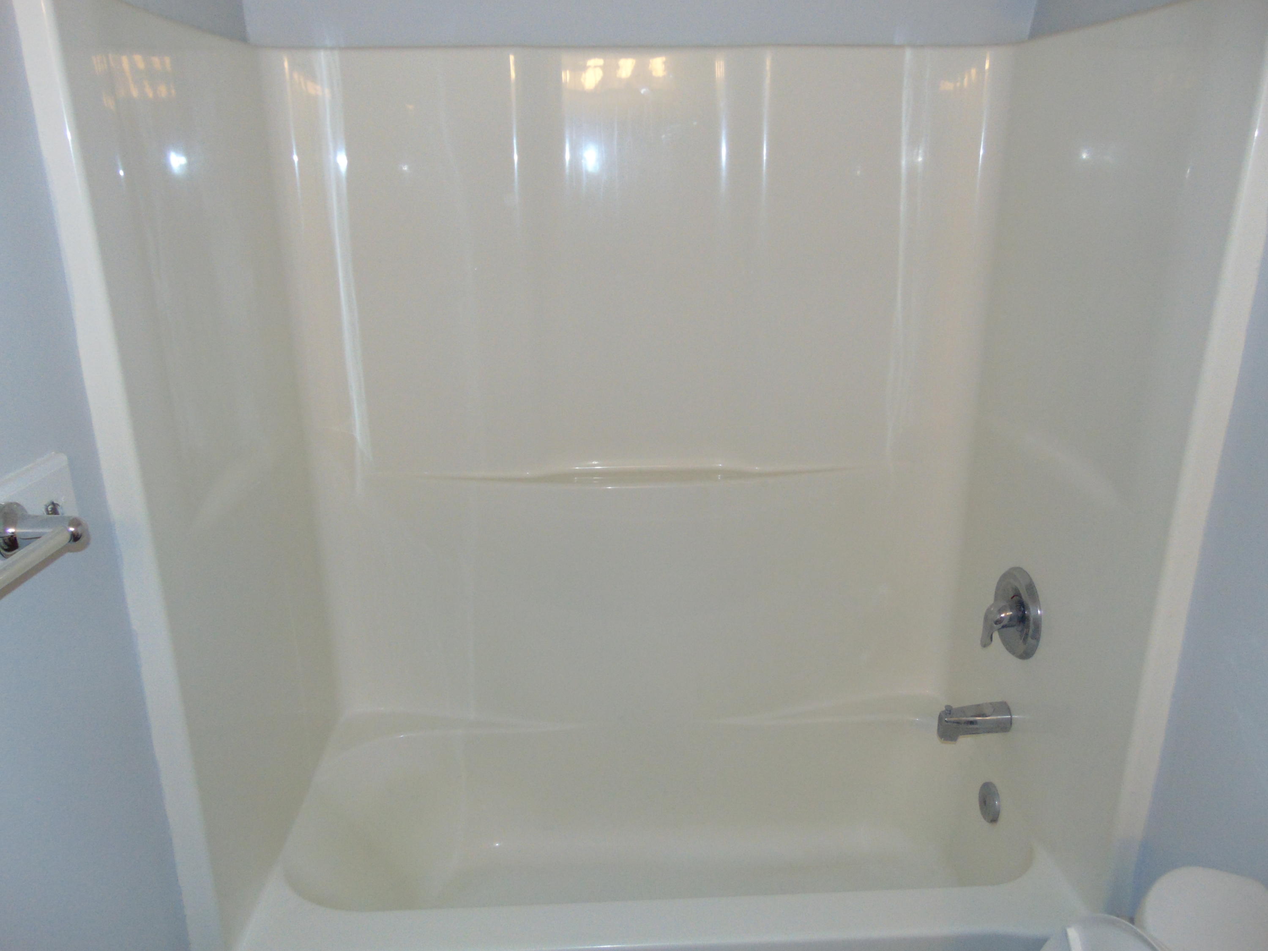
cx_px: 634
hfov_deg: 69.4
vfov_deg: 54.9
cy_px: 476
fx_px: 916
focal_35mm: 25
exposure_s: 1/30
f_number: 3
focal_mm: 4.5
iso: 200
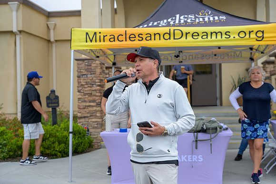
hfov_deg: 38.9
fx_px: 391
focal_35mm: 51
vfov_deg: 26.5
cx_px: 138
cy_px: 92
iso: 100
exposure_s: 1/200
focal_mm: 51
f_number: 4
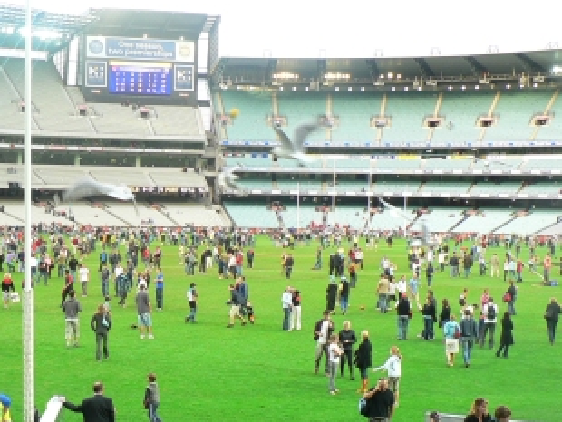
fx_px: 942
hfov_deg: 32.8
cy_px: 285
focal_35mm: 58
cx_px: 163
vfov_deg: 25.1
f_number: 2.8
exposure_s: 1/80
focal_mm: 6
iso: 100
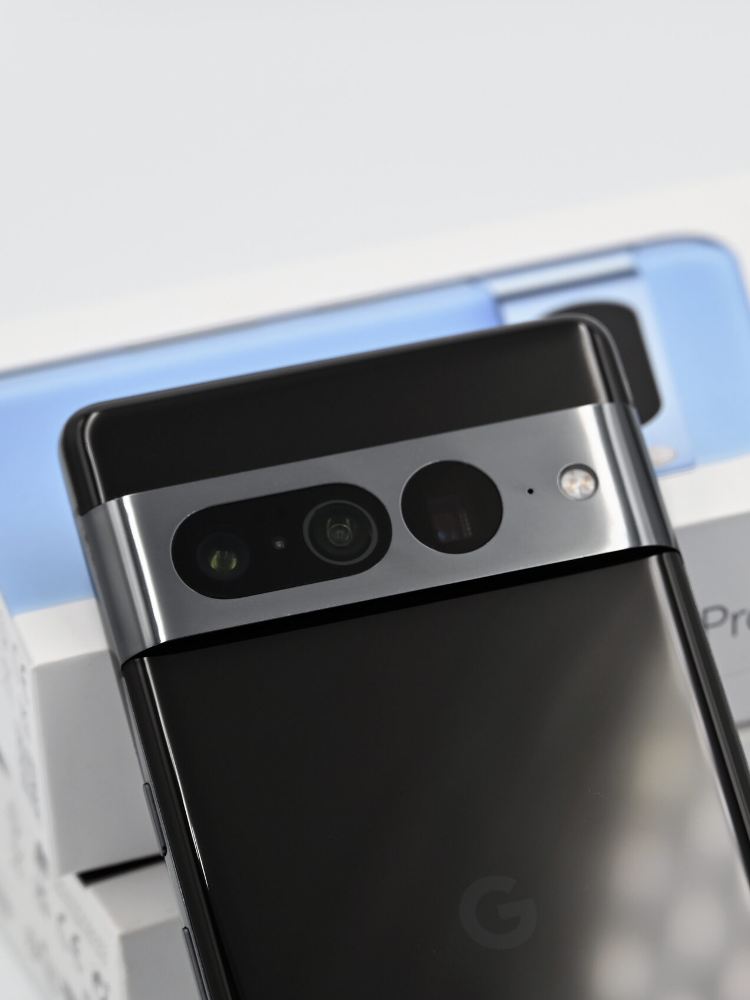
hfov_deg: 8.5
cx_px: 561
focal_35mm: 174
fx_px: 5027
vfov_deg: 11.4
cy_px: 500
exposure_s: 1/200
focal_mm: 120
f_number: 6.3
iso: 220
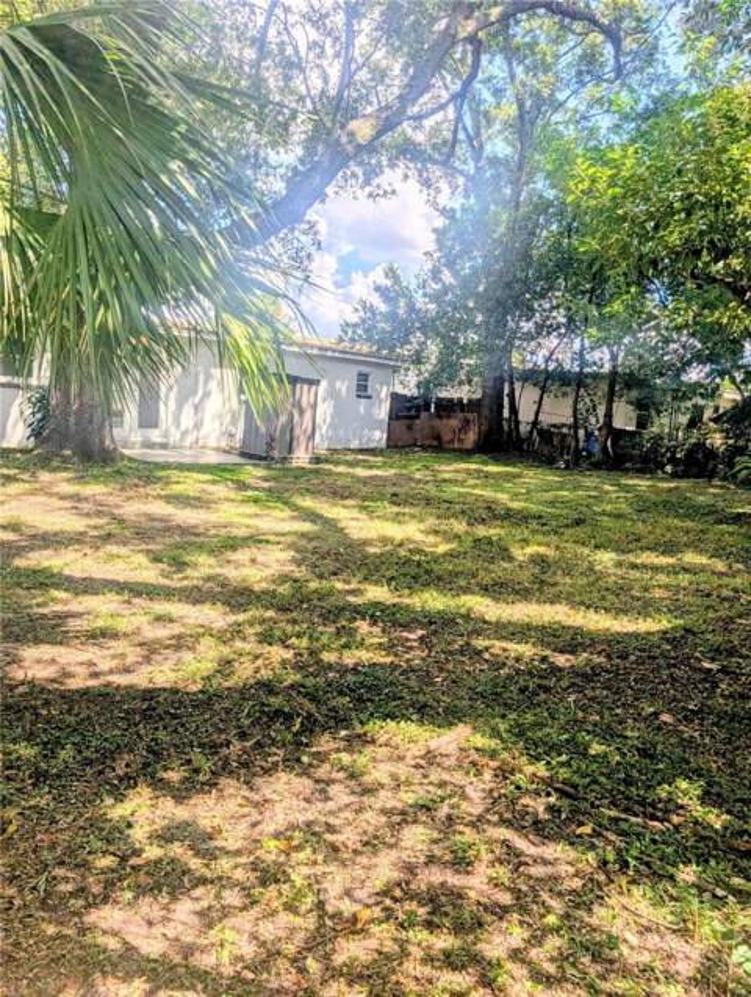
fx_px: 692
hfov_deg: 57.0
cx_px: 376
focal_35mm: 24
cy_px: 498
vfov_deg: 71.5
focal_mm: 6.9
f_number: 1.68
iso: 22
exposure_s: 1/7576
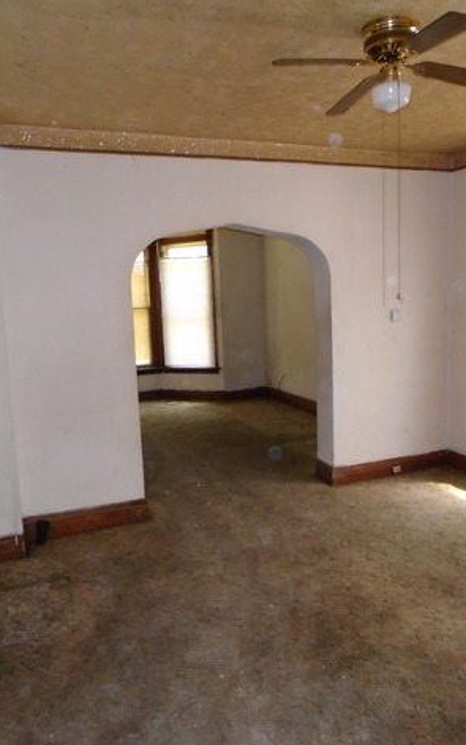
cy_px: 377
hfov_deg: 44.5
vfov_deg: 66.5
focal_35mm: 28
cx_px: 253
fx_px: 569
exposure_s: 1/30
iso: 400
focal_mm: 4.6
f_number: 3.2
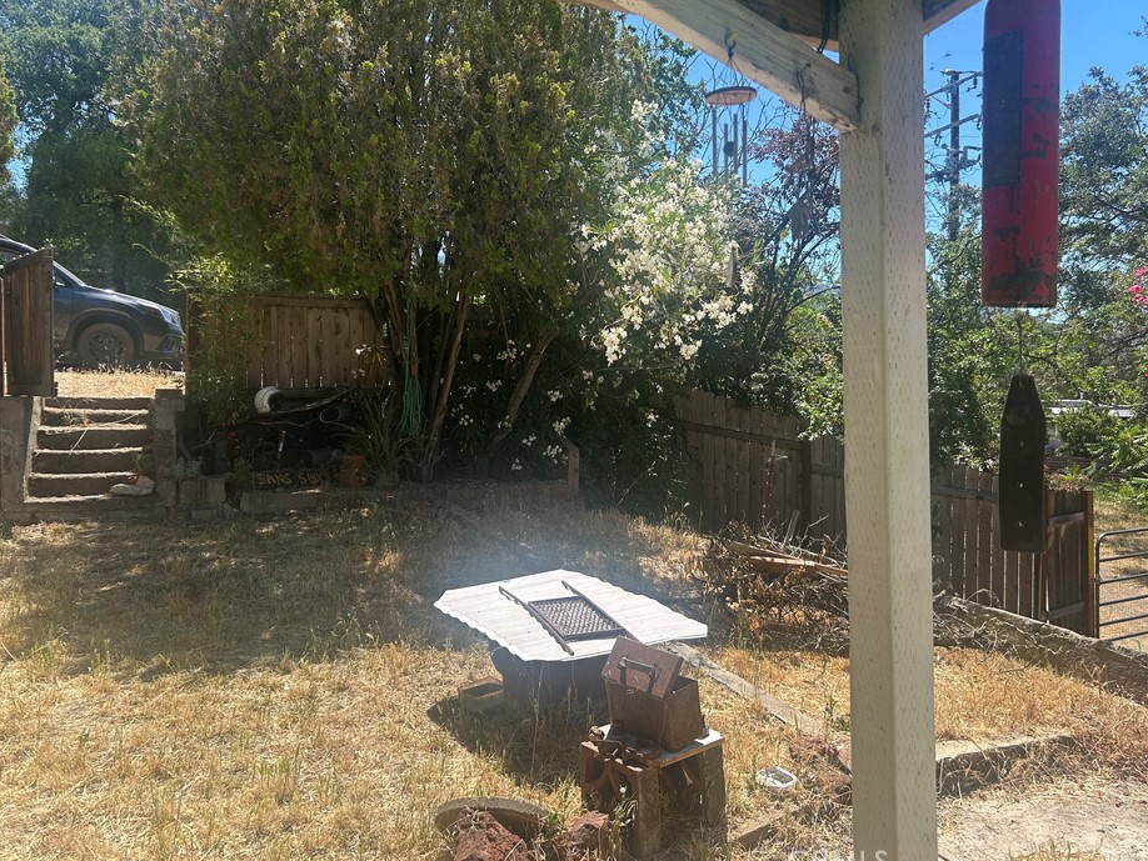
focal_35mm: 29
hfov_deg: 61.6
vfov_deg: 48.2
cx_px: 598
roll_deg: +0.3
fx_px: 962
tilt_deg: -0.8
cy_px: 400
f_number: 1.5
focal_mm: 5.7
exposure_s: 1/1779
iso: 50
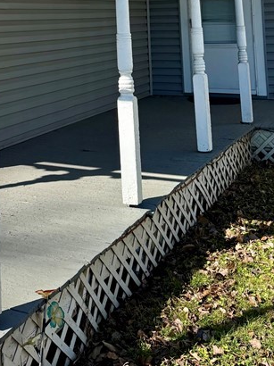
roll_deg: +1.6
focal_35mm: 60
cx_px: 47
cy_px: -20
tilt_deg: +3.7
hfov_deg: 23.9
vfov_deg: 29.5
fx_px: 634
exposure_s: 1/4167
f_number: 1.78
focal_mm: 6.76
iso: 100
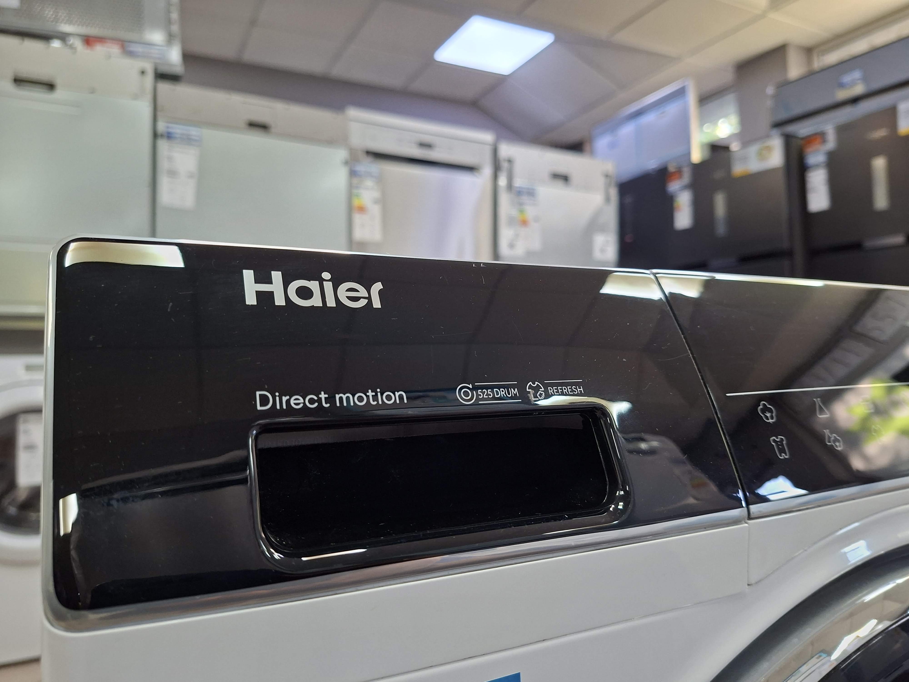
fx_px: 604
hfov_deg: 73.9
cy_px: 341
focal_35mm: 23
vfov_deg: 58.9
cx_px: 454
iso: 250
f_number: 1.8
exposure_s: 1/100
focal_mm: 5.54
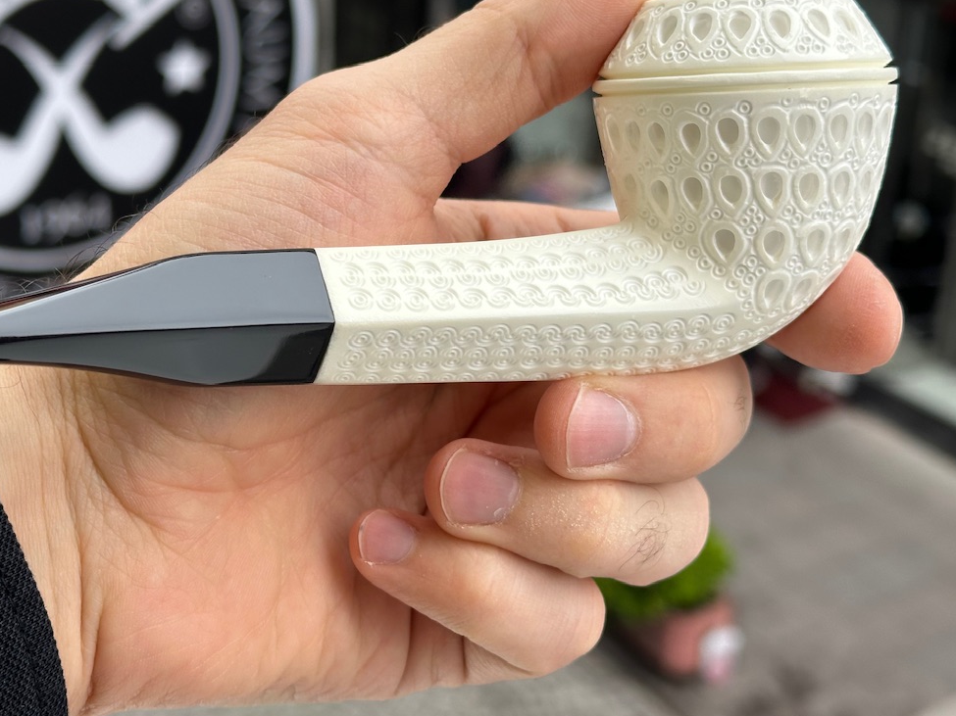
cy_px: 261
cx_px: 369
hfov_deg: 30.6
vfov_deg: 23.2
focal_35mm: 63
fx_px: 1740
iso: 64
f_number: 1.78
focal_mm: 6.86
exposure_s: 1/318
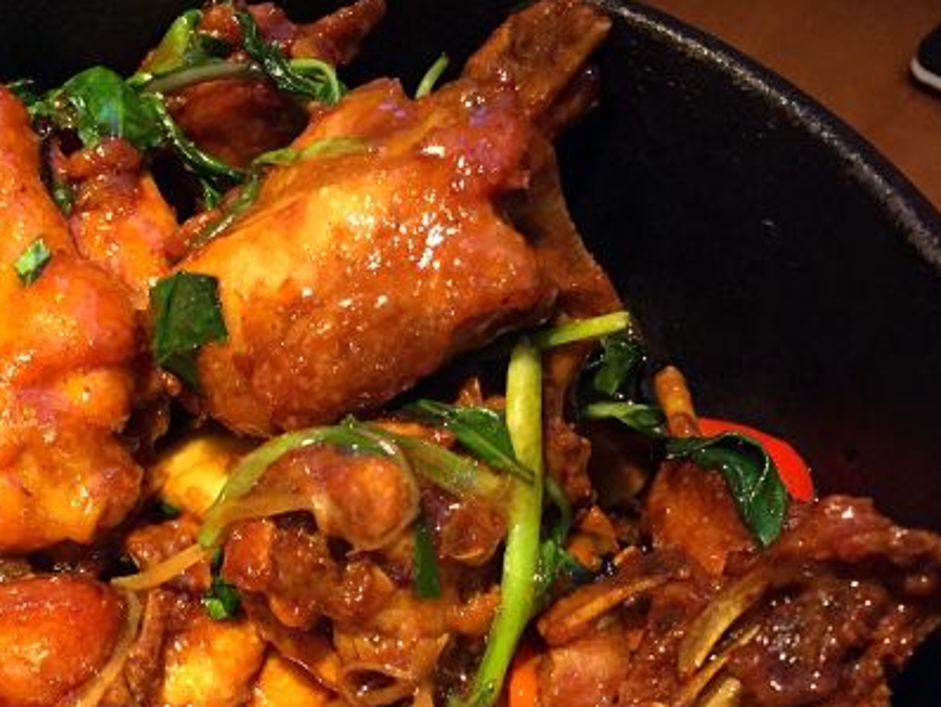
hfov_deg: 36.7
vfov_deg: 28.2
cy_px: 521
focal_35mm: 51
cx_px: 246
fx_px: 1387
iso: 320
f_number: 2.2
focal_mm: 4.15
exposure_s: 1/33
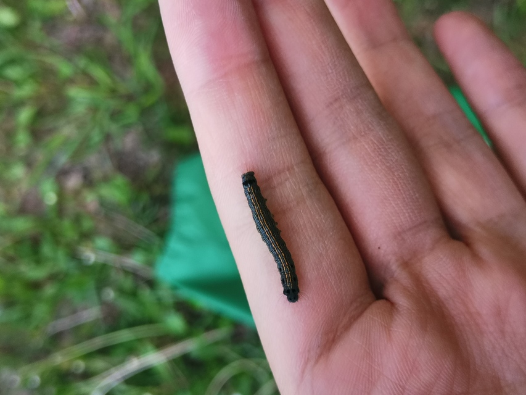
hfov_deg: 39.7
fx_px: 729
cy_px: 198
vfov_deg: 30.3
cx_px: 263
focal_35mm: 48
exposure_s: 1/100
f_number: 1.8
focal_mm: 4.75
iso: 100
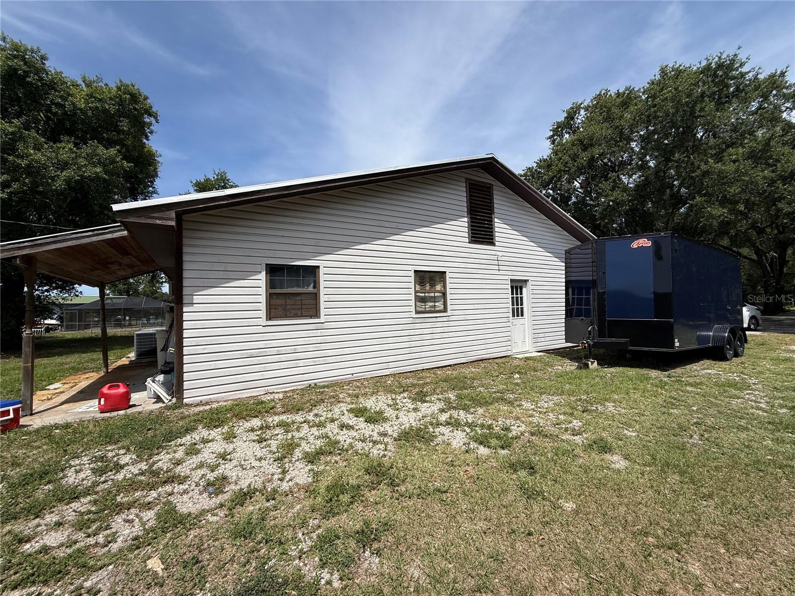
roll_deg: +2.1
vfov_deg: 85.7
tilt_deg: +2.4
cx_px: 398
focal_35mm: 14
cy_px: 298
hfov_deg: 102.1
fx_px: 322
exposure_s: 1/3891
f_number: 2.2
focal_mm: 2.22
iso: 50
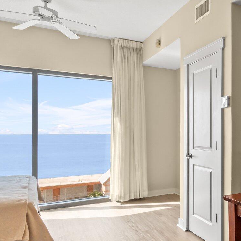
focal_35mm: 35
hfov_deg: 37.7
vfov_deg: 47.2
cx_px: 277
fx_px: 276
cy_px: 131
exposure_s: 1/40
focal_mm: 10
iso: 800
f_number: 8
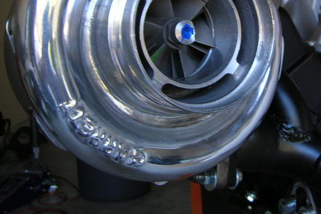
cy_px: 32
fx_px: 481
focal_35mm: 54
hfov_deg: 36.3
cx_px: 227
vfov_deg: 24.5
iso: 50
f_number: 2.9
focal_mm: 5.7
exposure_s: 1/32.3
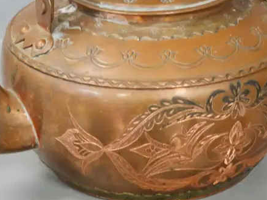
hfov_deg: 15.6
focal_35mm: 126
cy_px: 21
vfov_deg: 11.7
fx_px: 972
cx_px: 133
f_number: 5
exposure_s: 1/50
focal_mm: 27
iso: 3200
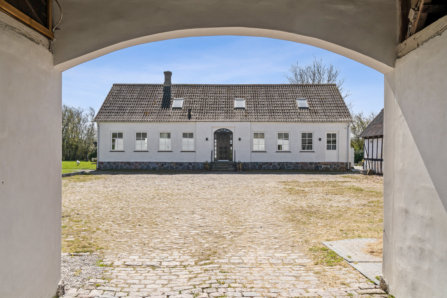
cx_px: 224
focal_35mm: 30
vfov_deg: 43.6
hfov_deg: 61.9
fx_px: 372
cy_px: 149
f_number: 8
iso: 250
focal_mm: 20
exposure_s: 1/400
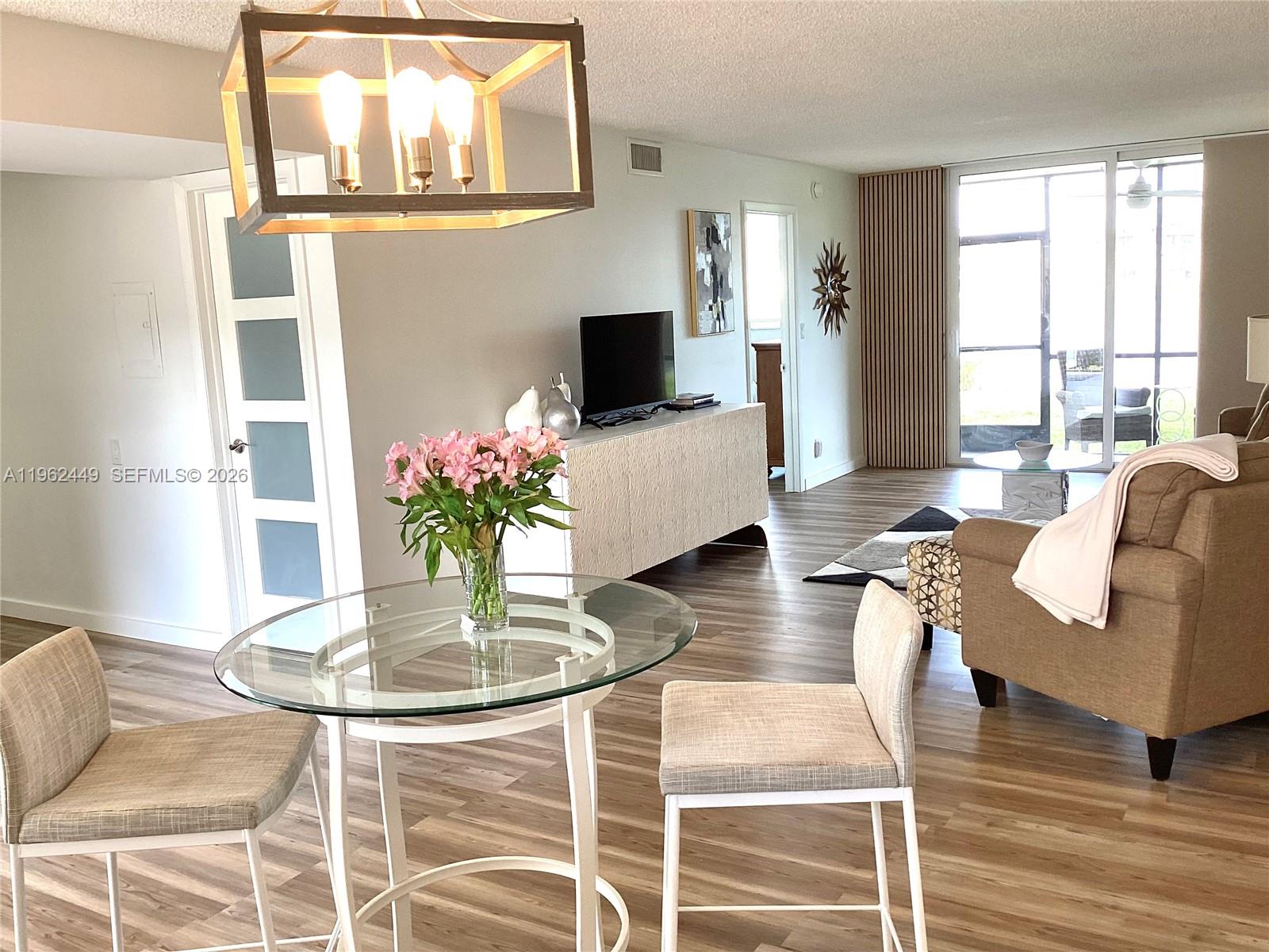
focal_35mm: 31
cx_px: 634
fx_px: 1136
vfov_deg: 45.4
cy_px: 476
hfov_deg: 58.4
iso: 50
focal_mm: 3.3
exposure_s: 1/60
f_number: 2.4
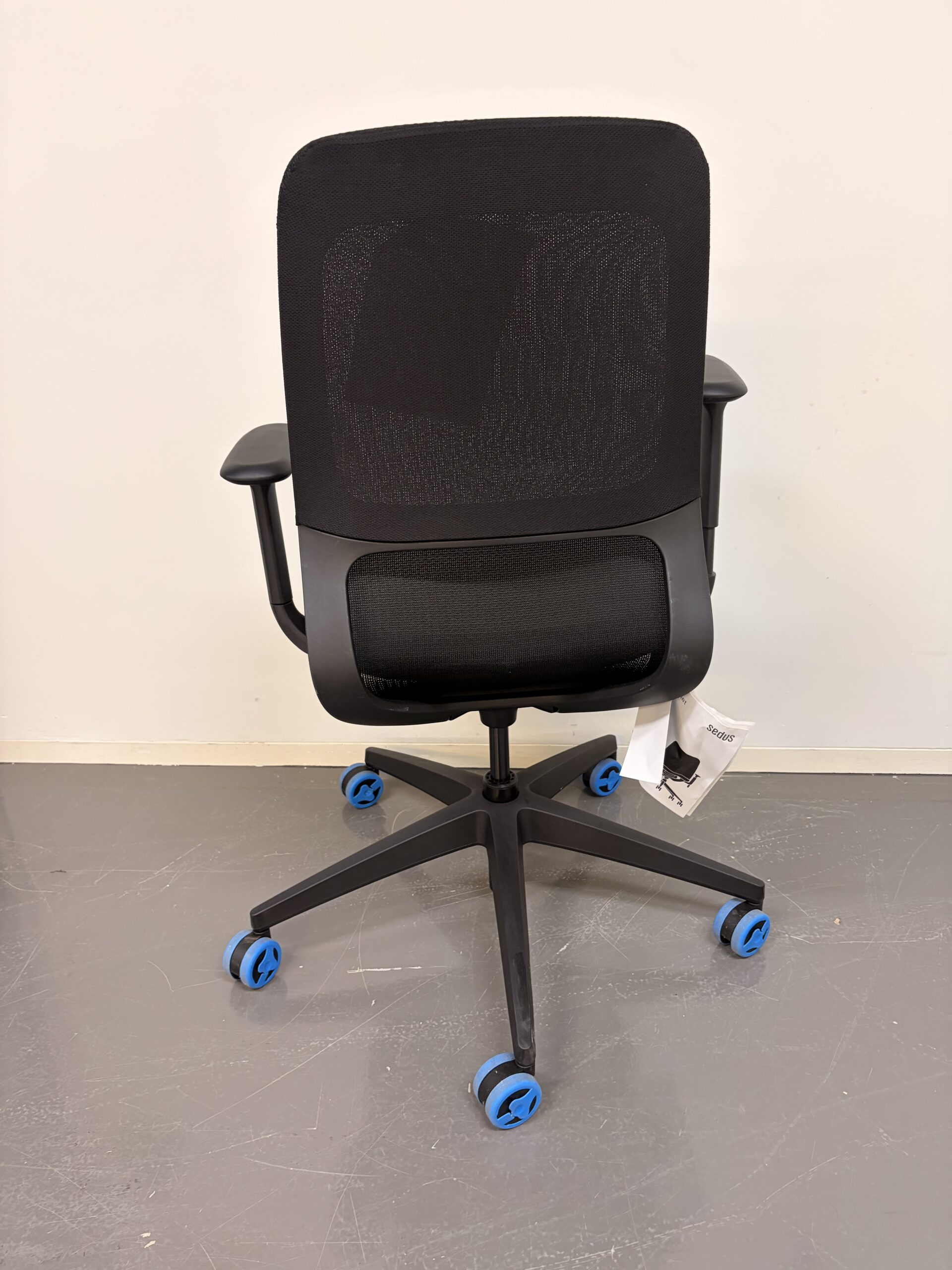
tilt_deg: -23.7
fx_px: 953
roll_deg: +1.7
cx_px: 476
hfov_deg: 53.1
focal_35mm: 26
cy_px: 635
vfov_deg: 67.3
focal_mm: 5.96
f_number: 1.6
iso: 125
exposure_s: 1/50
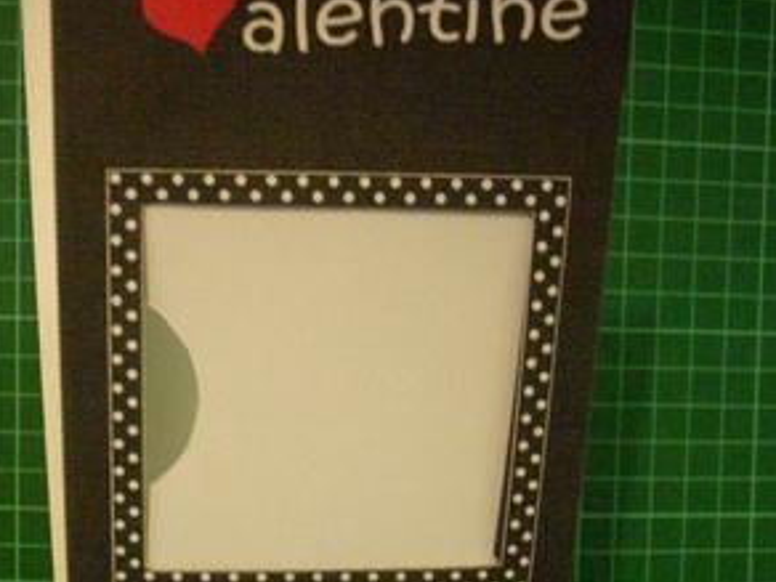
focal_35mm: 57
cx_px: 276
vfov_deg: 25.4
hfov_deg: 33.6
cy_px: 436
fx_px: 1278
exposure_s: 1/4
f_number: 2.8
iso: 672
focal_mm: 6.2
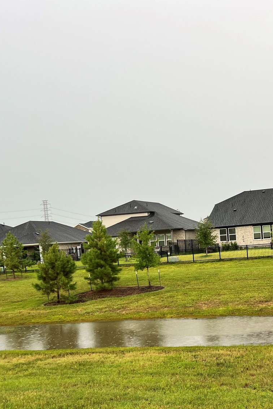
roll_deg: +4.8
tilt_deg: -3.8
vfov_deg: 39.9
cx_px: 197
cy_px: 270
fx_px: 558
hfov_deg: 27.2
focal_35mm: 49
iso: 50
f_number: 1.5
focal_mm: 5.7
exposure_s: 1/344
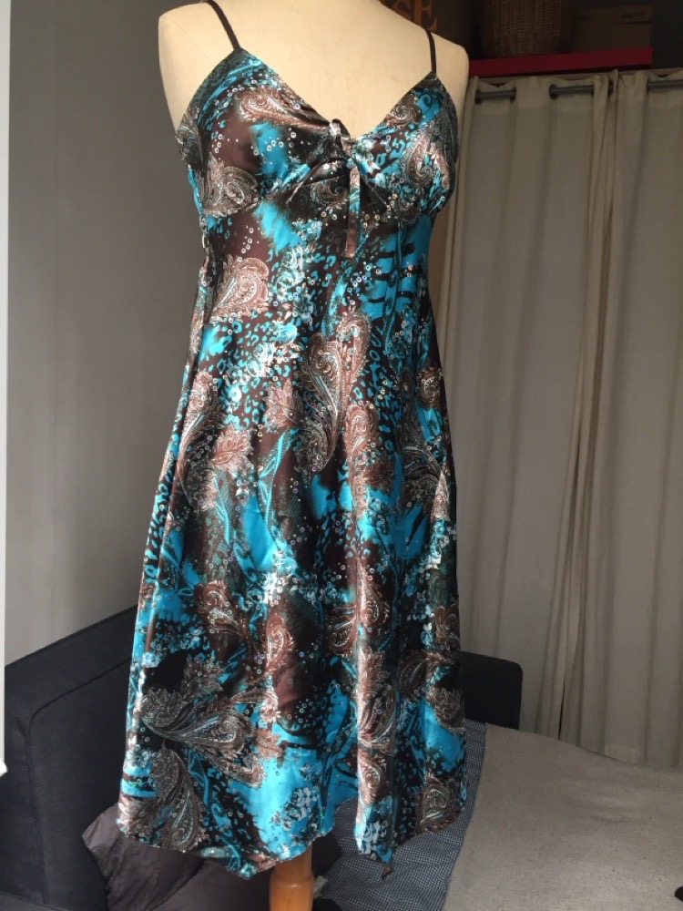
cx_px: 342
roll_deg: -3.6
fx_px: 763
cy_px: 456
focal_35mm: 29
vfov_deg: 61.7
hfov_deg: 48.2
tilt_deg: -4.3
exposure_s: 1/33
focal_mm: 4.15
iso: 64
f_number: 2.2
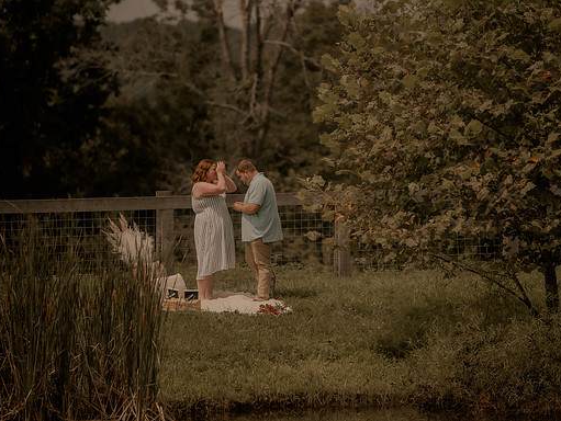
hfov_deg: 9.1
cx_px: 306
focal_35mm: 218
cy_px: 210
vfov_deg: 6.8
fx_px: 3535
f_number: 2.8
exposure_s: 1/1600
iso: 125
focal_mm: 200
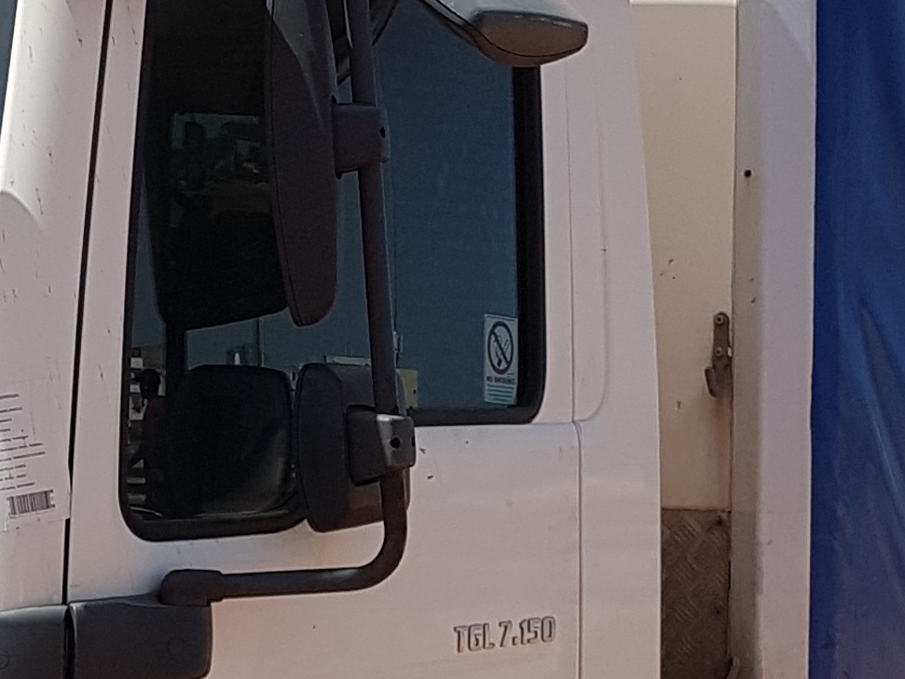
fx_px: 2823
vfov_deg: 13.7
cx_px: 267
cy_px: 371
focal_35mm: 108
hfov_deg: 18.1
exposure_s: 1/2952
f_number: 1.7
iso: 40
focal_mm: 4.2
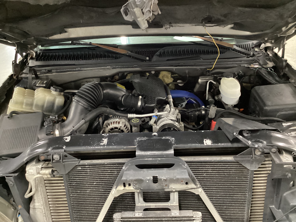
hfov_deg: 58.4
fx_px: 265
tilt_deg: -31.4
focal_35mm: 31
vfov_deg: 45.4
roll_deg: +4.7
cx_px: 148
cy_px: 111
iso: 640
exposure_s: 1/24
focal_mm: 3.3
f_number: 2.4
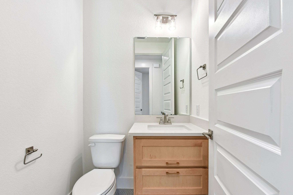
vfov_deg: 81.2
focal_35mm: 14
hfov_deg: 104.3
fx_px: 114
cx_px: 146
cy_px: 98
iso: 180
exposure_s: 1/15
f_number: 8
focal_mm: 14
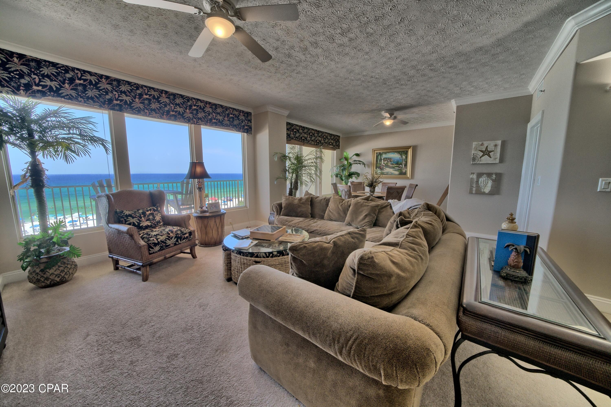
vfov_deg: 90.0
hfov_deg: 112.6
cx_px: 306
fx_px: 204
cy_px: 204
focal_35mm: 12
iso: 10000
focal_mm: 12
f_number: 13
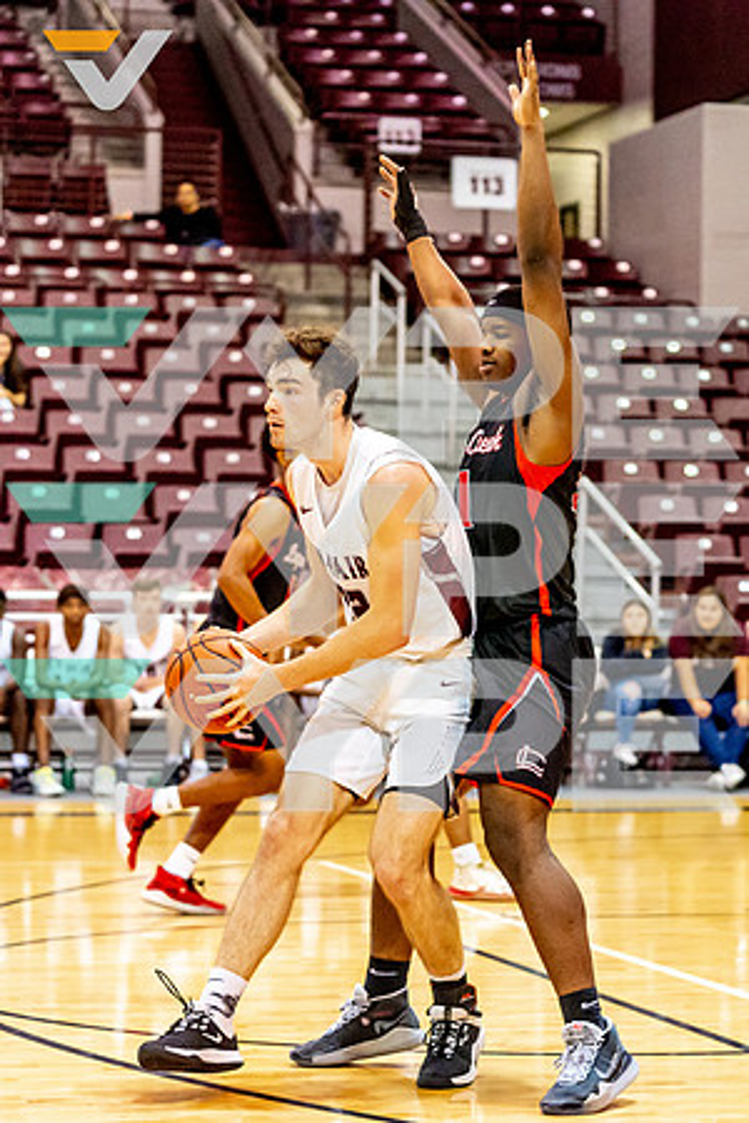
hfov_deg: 13.0
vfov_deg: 19.5
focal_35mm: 105
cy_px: 562
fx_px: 3277
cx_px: 476
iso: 3200
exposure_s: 1/1250
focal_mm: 70
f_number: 2.8
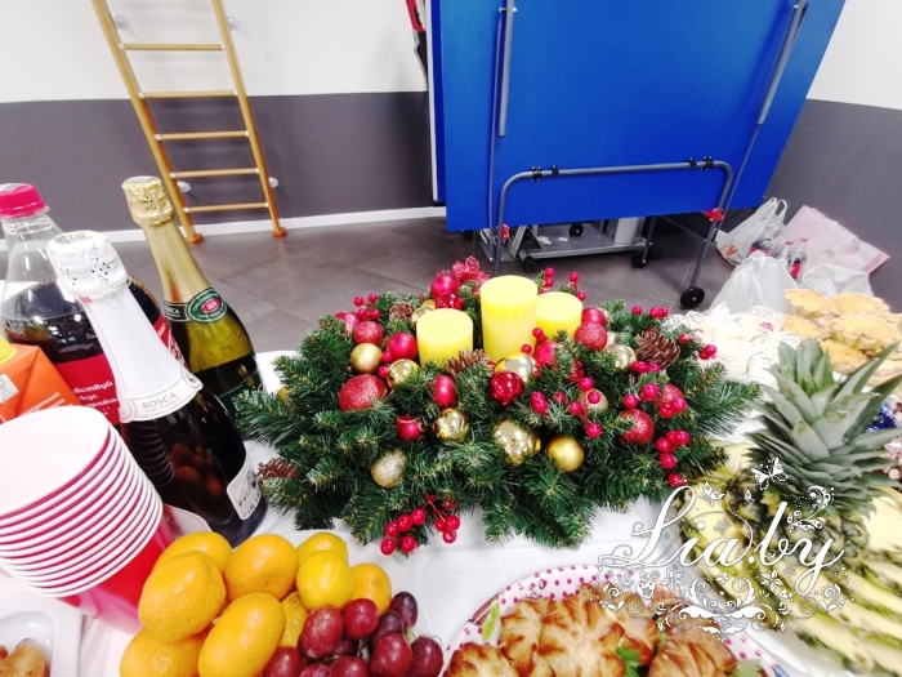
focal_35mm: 16
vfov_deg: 78.1
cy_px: 338
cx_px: 451
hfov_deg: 94.5
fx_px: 417
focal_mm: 2.35
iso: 500
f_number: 2.2
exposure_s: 1/50
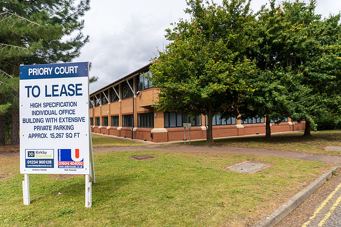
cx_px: 170
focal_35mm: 24
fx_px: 227
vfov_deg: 53.2
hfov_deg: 73.7
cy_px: 114
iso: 100
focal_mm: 16
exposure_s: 1/400
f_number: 5
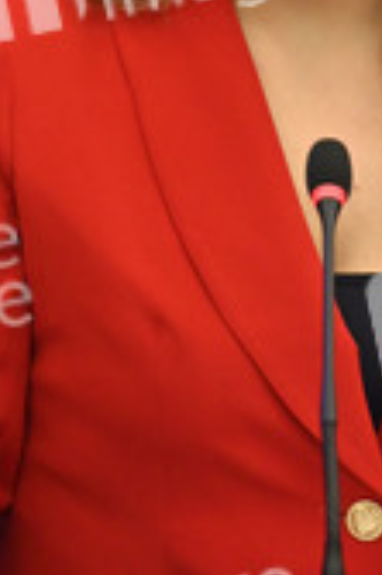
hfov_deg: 2.9
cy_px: 134
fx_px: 7655
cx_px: 231
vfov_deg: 4.3
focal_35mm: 480
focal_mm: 200
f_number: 2.8
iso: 1600
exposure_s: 1/500
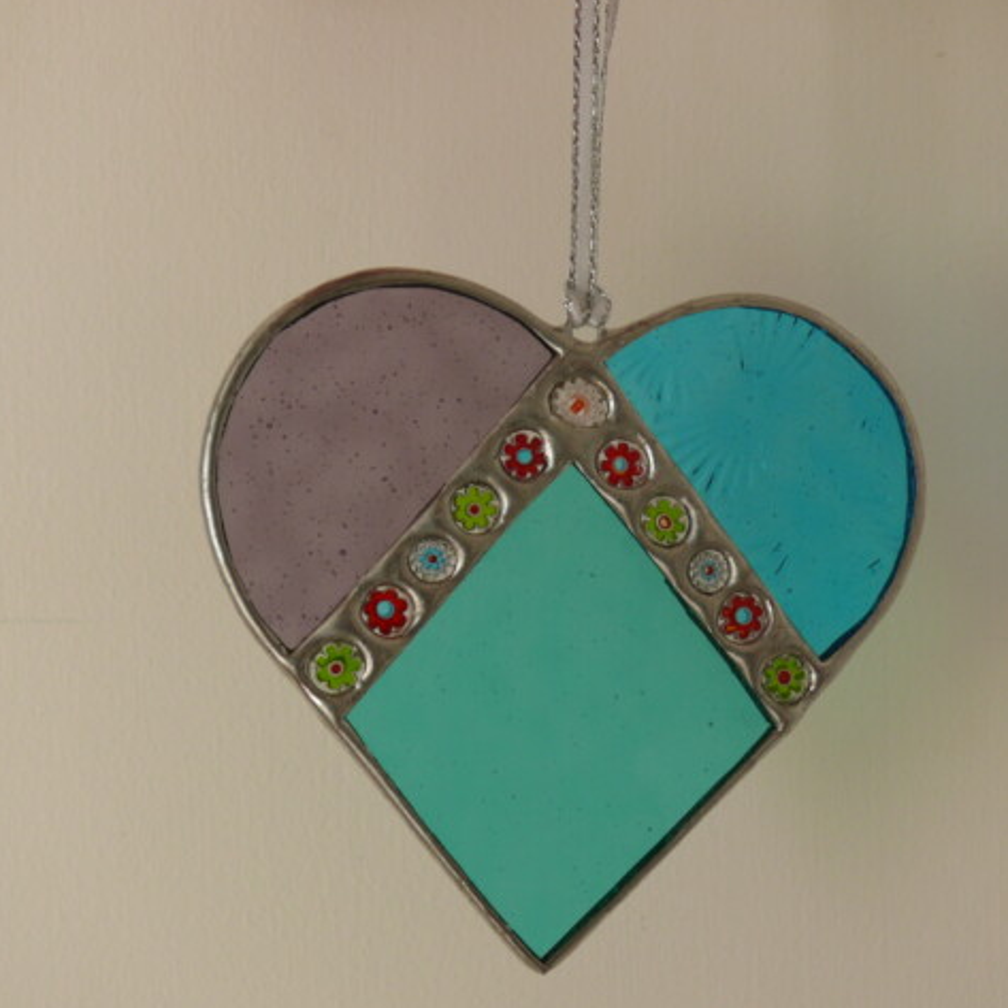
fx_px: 1614
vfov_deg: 34.7
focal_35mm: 49
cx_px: 556
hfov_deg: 34.6
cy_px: 501
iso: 100
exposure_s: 1/125
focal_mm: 8.3
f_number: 3.6
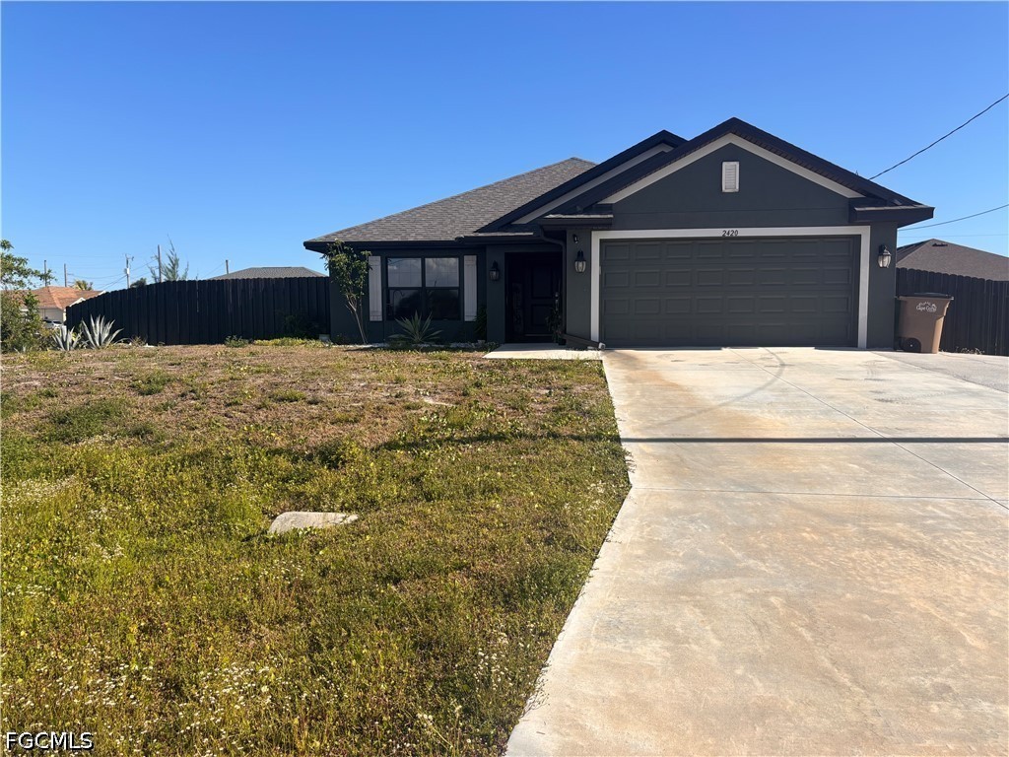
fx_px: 758
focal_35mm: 26
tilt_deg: -2.3
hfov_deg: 67.3
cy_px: 378
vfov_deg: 53.1
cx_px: 504
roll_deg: +0.6
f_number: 1.6
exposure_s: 1/3205
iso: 50
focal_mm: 5.96
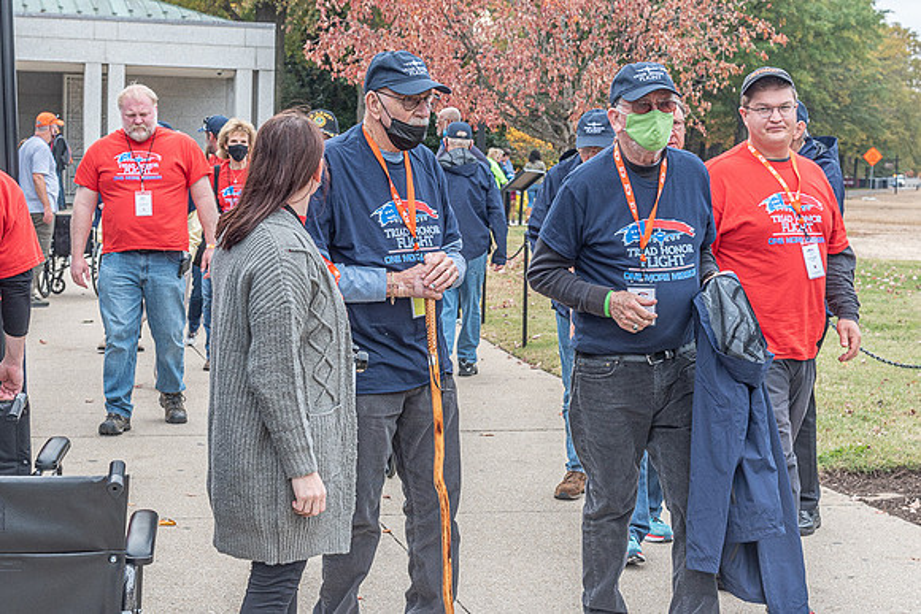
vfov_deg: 20.1
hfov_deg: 29.7
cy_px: 278
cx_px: 409
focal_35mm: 68
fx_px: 1734
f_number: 8
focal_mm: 52
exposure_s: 1/250
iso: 500
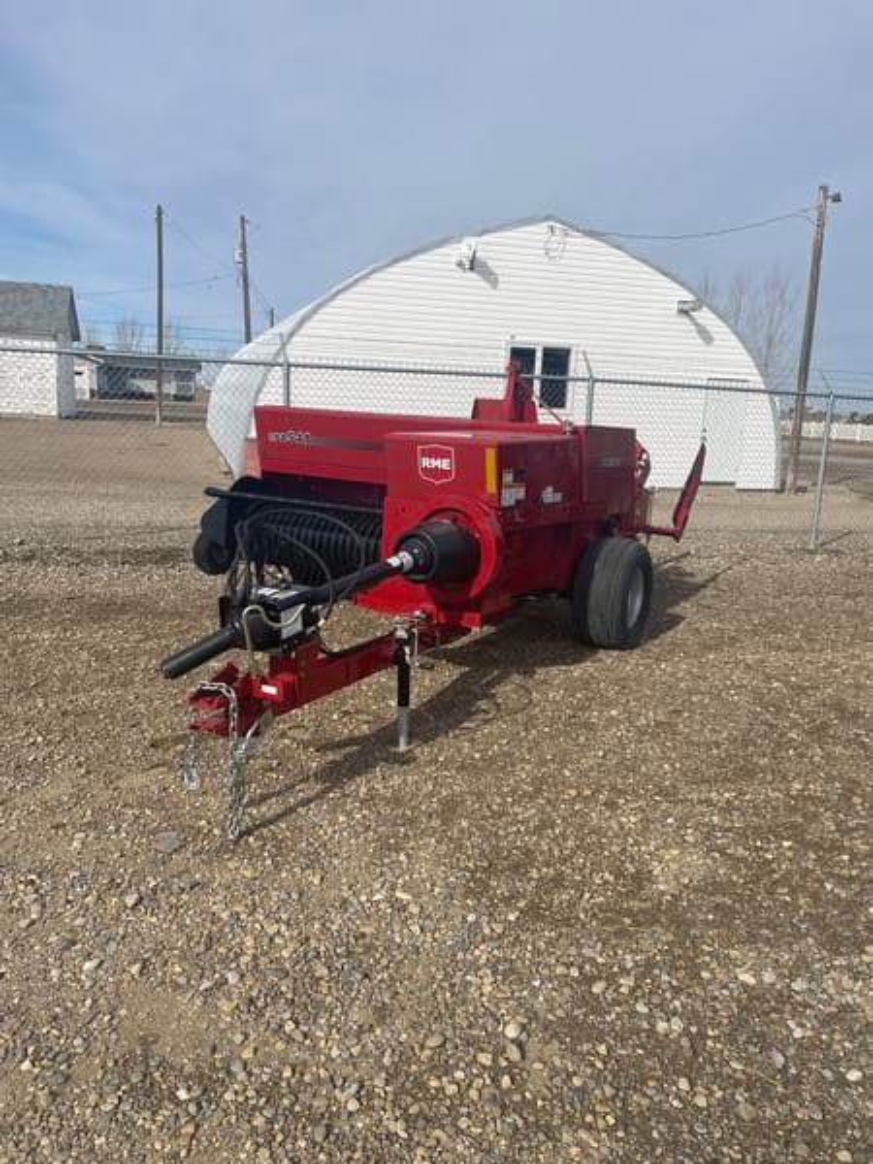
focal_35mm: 26
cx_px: 436
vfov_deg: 67.3
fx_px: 874
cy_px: 582
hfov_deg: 53.1
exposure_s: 1/6897
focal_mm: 4.2
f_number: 1.6
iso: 32
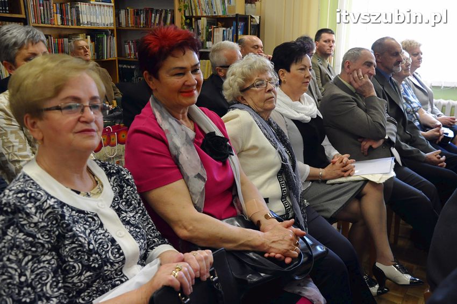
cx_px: 228
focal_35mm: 33
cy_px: 152
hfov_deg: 57.3
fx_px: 419
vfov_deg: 39.9
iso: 1600
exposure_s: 1/125
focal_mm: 22
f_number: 5.6
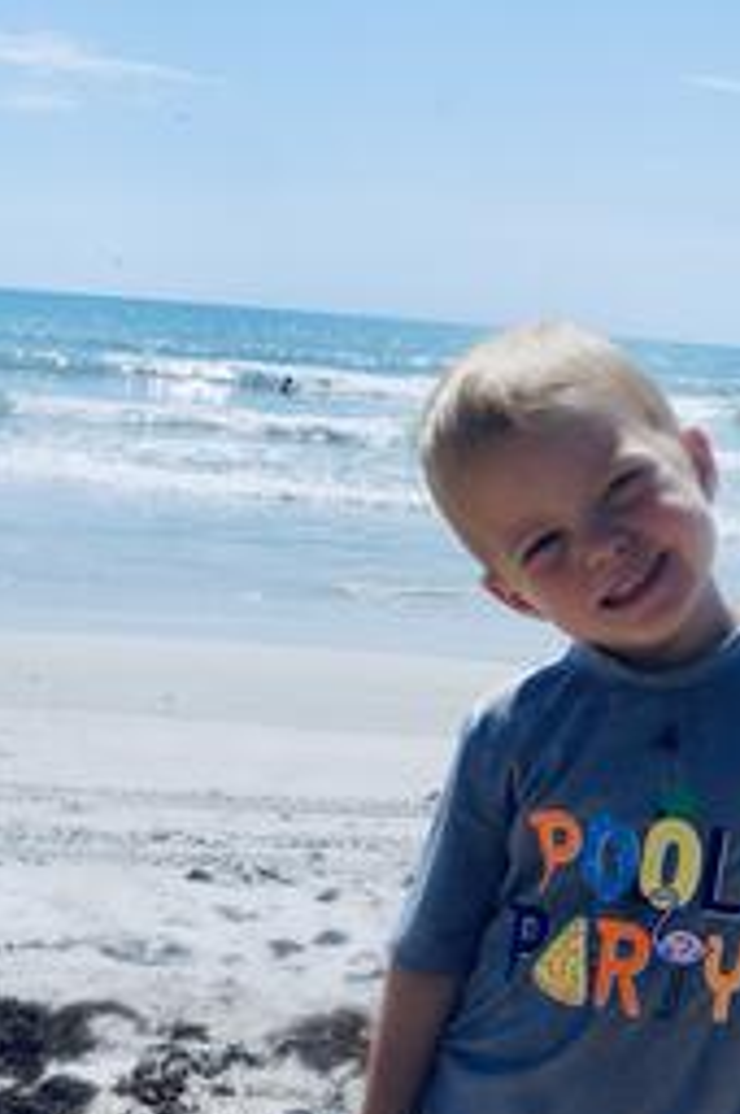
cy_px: 644
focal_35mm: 50
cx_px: 601
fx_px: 1546
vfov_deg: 39.5
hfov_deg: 26.4
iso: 100
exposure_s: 1/320
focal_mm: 20
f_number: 13
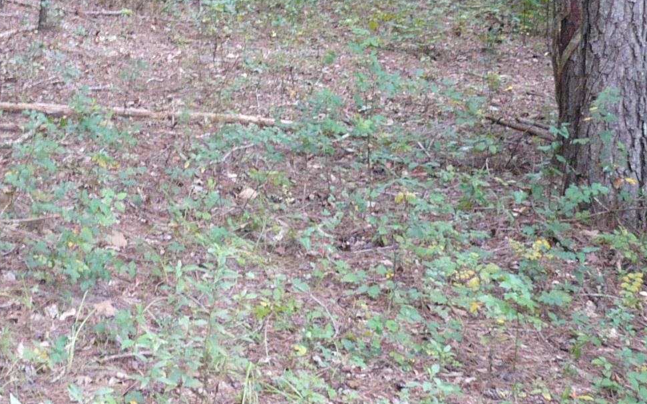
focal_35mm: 96
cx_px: 160
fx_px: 1692
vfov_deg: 13.5
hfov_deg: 21.5
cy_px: 13
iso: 125
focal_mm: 6
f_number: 2.9
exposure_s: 1/30
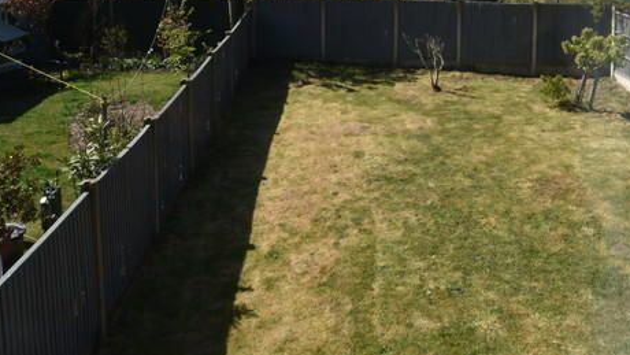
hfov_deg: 55.2
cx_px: 429
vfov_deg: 30.3
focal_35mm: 35
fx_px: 585
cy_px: -34
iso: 100
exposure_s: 1/250
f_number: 8
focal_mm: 10
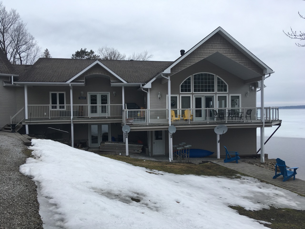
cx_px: 152
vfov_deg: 48.2
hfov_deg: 61.7
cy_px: 114
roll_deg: +1.4
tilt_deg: +0.2
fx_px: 256
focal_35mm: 29
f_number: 2.2
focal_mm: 4.15
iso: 25
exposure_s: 1/386
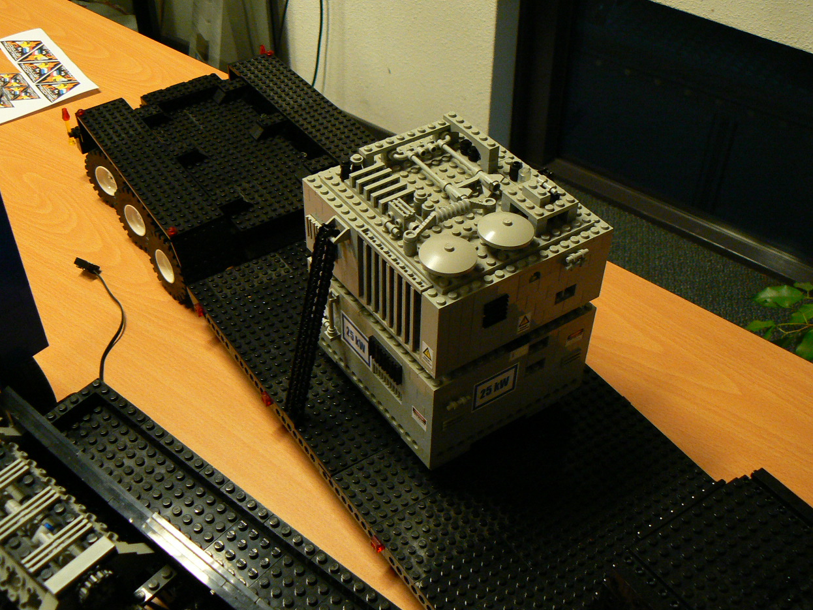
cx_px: 413
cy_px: 309
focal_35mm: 38
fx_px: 893
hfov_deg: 49.0
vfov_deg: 37.7
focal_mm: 6
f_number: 2.8
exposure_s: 1/20
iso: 200
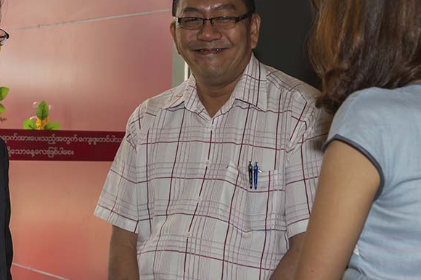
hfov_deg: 23.3
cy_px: 111
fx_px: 1005
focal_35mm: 86
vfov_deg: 15.9
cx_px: 83
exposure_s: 1/60
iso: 200
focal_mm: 52
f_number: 8
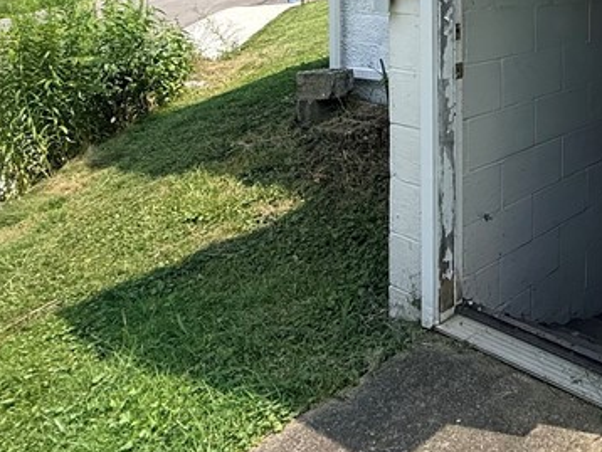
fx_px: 696
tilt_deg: -3.6
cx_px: 585
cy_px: -15
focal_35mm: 40
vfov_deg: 32.6
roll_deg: -1.1
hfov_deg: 41.4
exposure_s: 1/1901
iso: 50
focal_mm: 2.22
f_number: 2.2
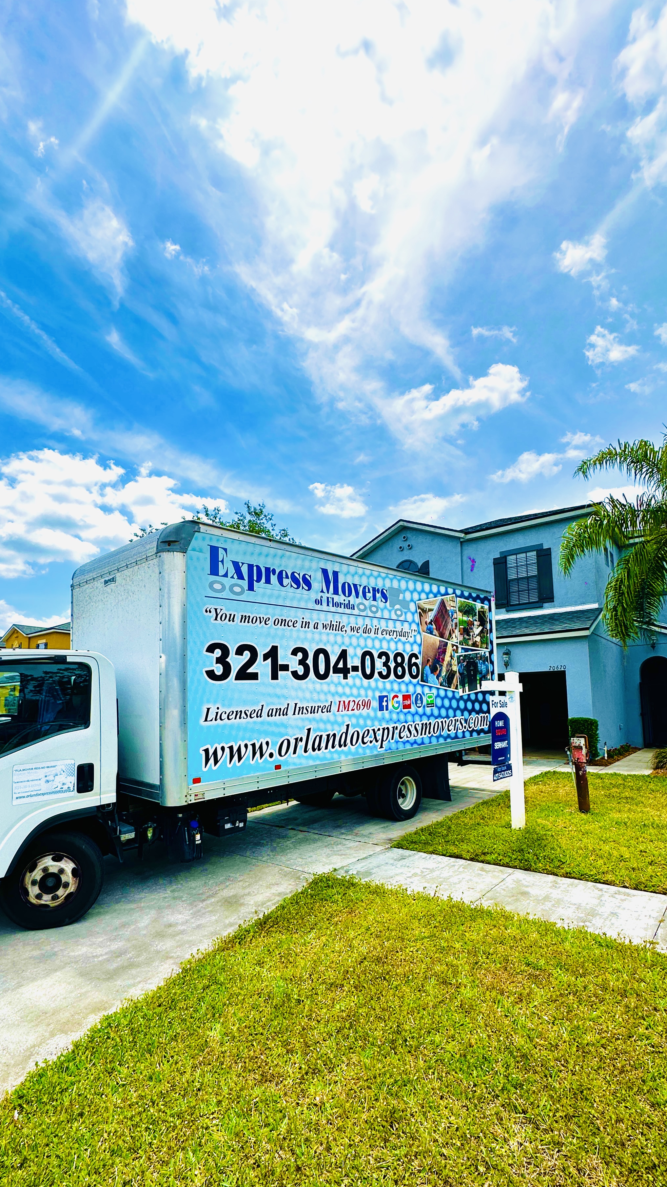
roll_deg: -0.8
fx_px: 535
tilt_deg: +7.0
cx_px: 325
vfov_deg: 95.7
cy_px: 647
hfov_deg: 63.9
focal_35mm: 17
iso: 40
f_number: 2.2
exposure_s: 1/2092
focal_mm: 2.22
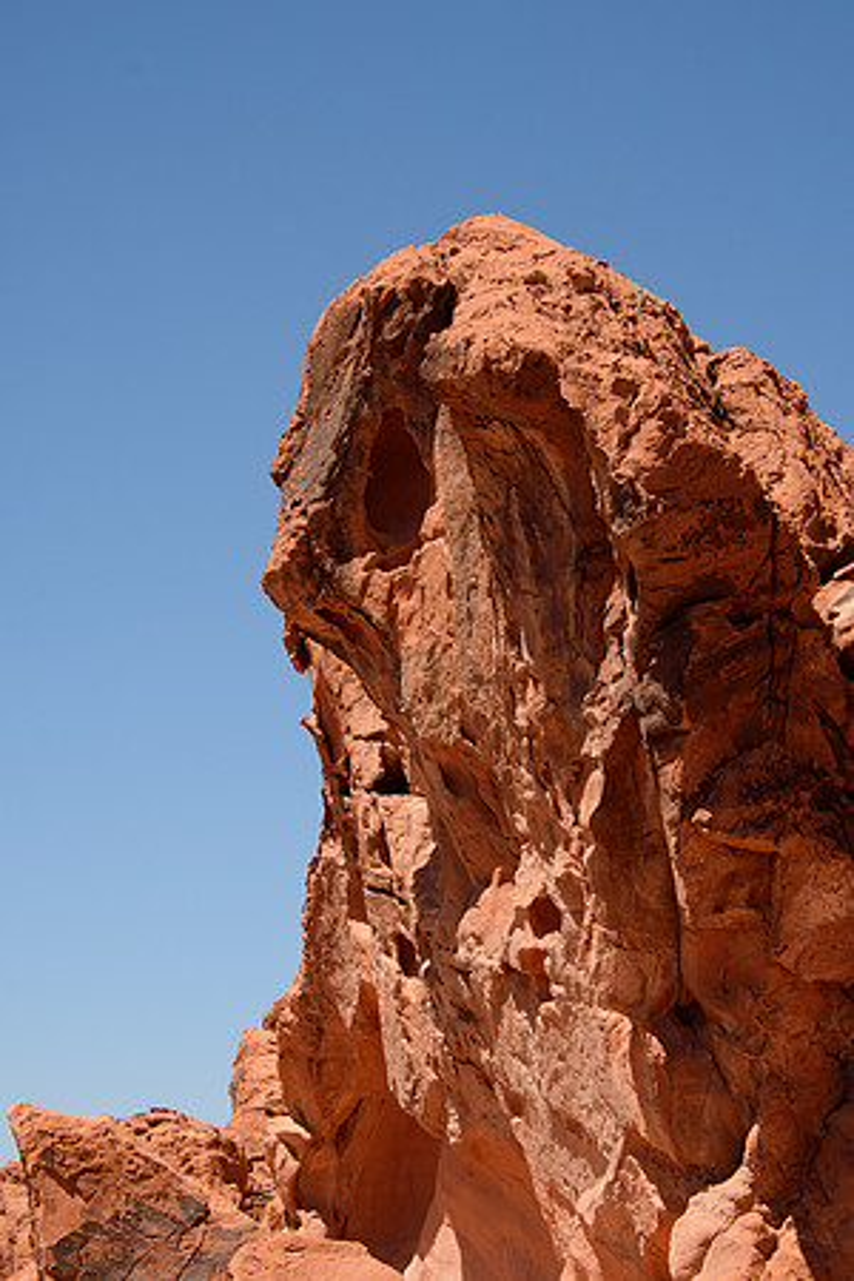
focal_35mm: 69
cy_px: 640
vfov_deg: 29.2
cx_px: 427
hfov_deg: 19.7
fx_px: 2455
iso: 200
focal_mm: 46
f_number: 8
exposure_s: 1/200
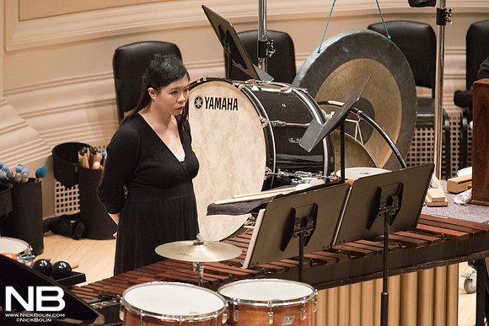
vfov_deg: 2.3
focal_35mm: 600
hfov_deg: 3.4
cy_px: 163
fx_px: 8152
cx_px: 244
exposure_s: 1/160
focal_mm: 600
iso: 12800
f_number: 6.3
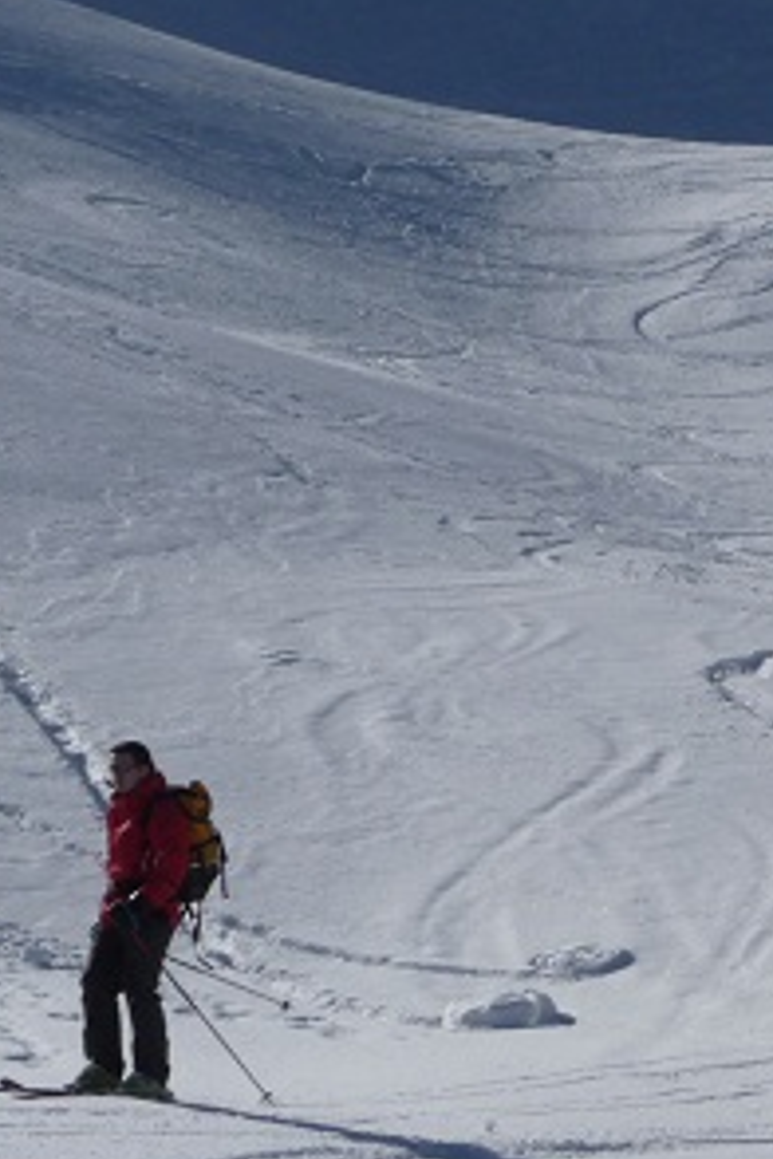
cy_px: 550
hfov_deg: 10.7
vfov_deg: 16.5
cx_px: 1073
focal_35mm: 124
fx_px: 3994
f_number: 10
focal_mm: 8.5
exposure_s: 1/640
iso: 100
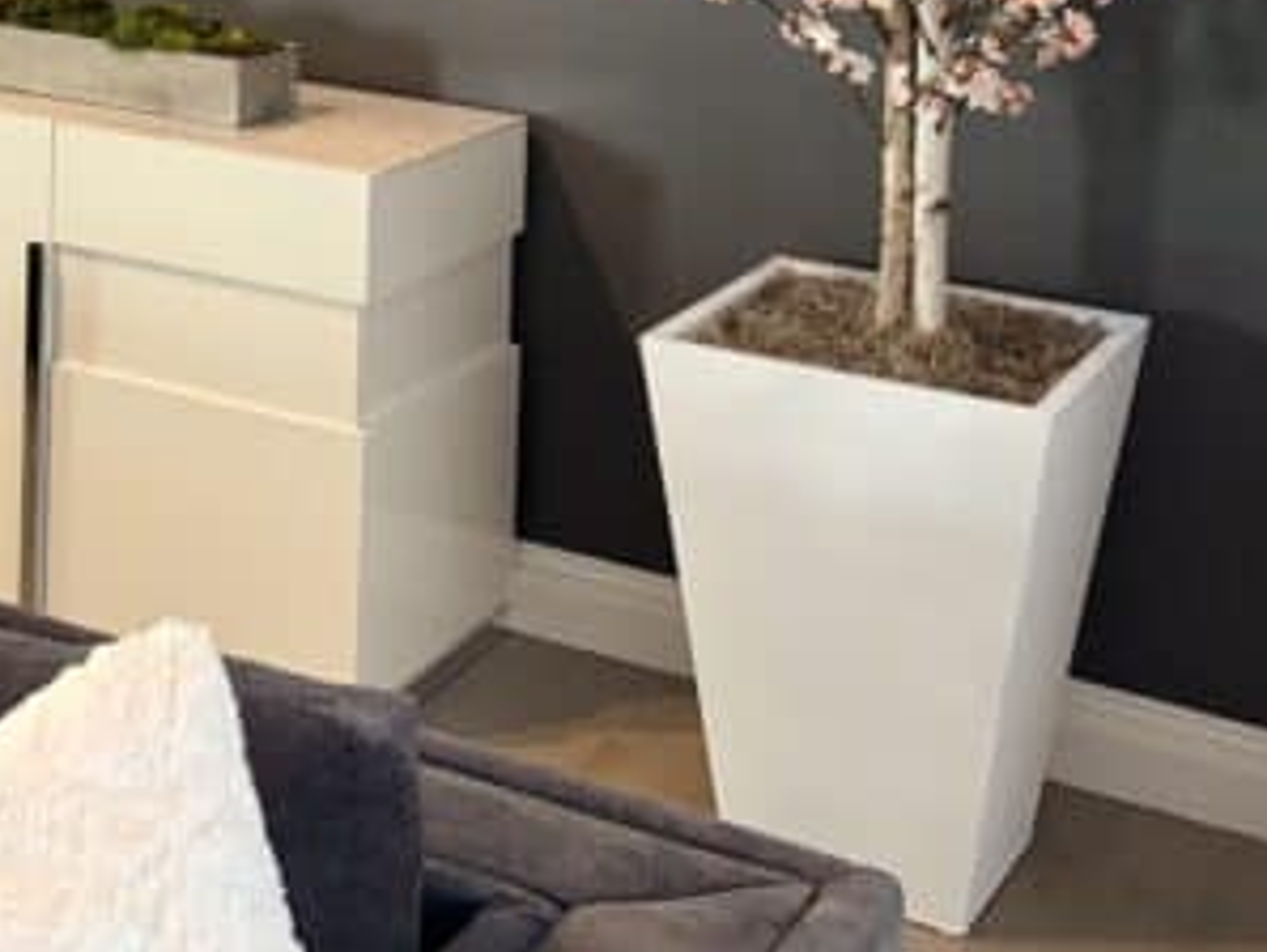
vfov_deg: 20.5
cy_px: -200
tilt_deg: -3.7
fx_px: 2454
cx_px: 119
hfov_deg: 27.8
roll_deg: -1.2
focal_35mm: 67
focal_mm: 5.96
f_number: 1.6
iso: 320
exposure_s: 1/40
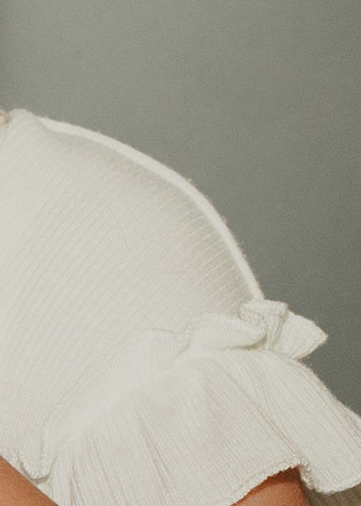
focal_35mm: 466
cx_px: -518
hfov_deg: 3.1
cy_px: 598
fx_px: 6694
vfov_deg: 4.3
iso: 250
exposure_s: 1/200
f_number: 5
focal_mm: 35
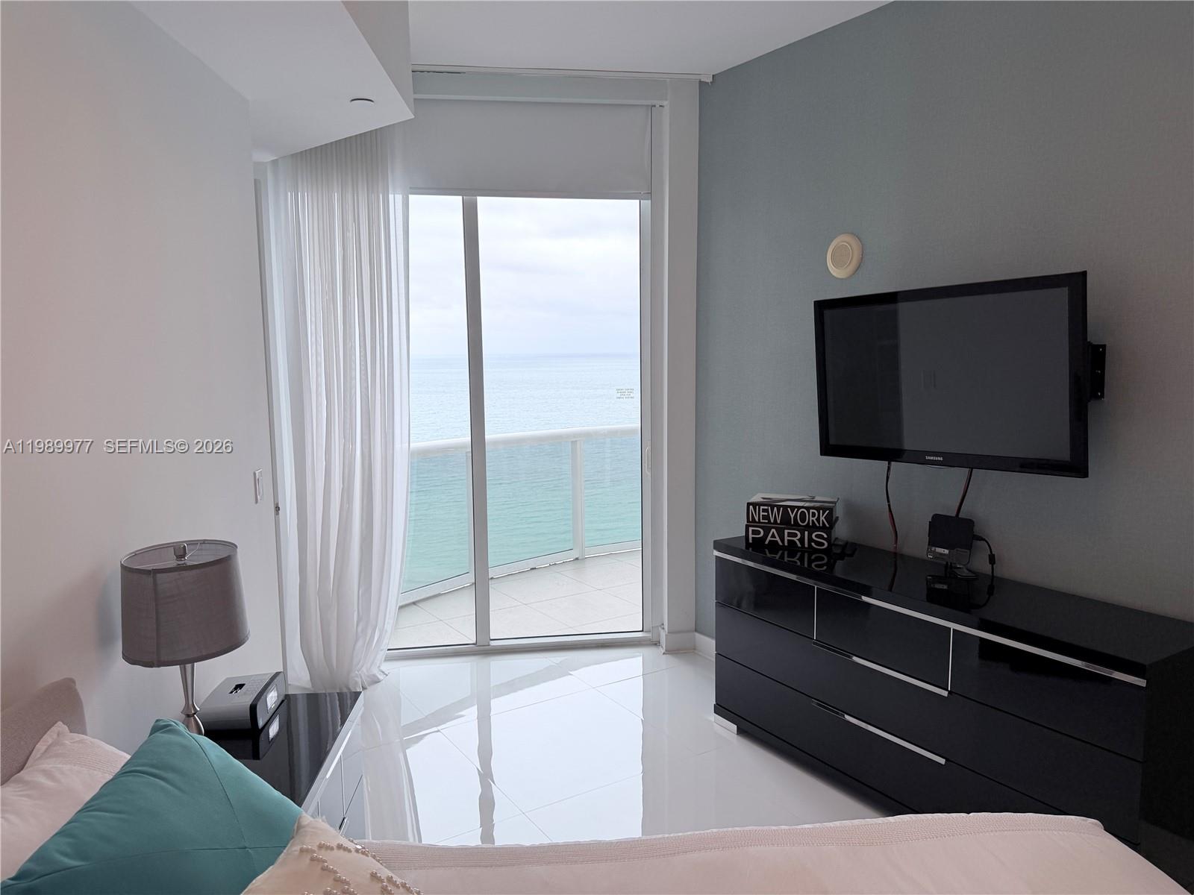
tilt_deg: -6.5
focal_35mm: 24
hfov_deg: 71.6
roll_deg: +0.9
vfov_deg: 56.8
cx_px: 597
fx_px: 828
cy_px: 448
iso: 100
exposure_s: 1/440
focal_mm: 6.76
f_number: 1.78
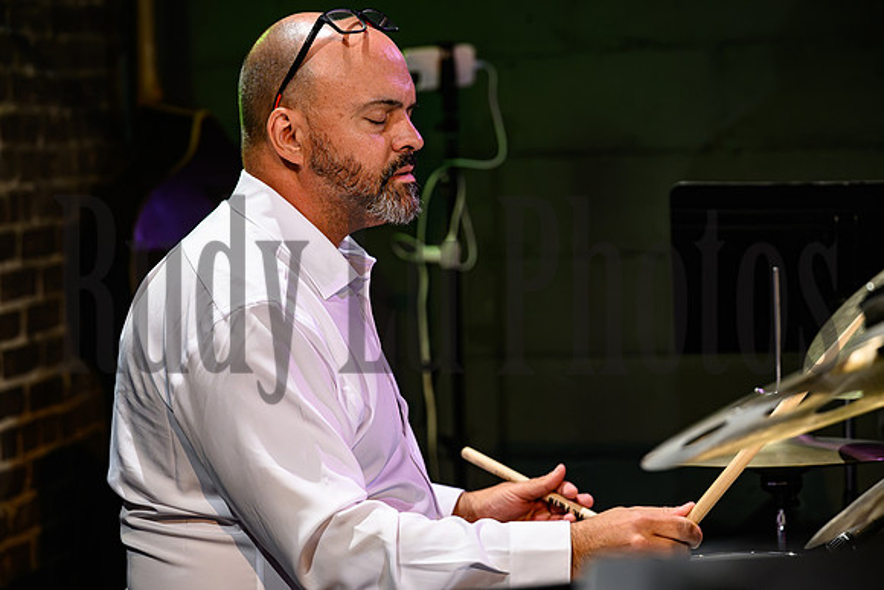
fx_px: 2407
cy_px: 295
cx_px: 442
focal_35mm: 98
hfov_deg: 20.8
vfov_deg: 14.0
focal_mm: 98
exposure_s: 1/500
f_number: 4
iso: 5000
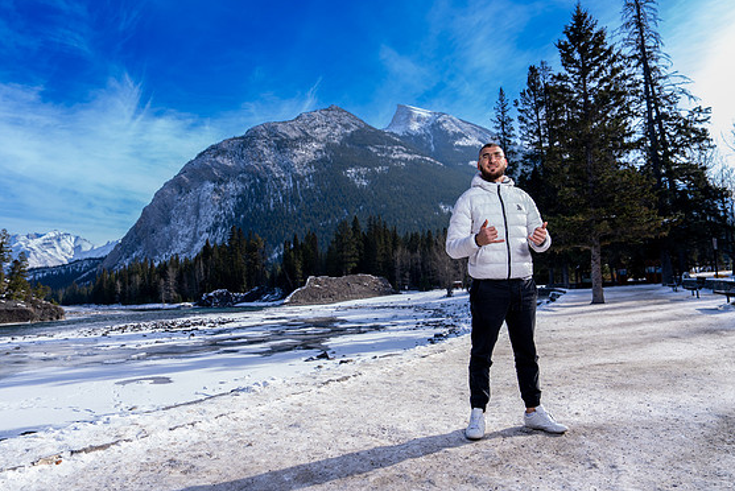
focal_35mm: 25
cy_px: 241
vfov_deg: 51.3
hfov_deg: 71.5
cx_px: 360
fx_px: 511
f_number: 3.5
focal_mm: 24
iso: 50
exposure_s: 1/400
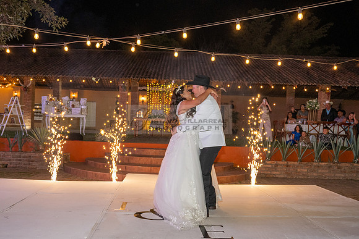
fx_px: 364
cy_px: 140
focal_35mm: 36
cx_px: 161
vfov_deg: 36.4
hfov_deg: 52.4
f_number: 4
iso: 2000
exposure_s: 1/160
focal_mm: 28
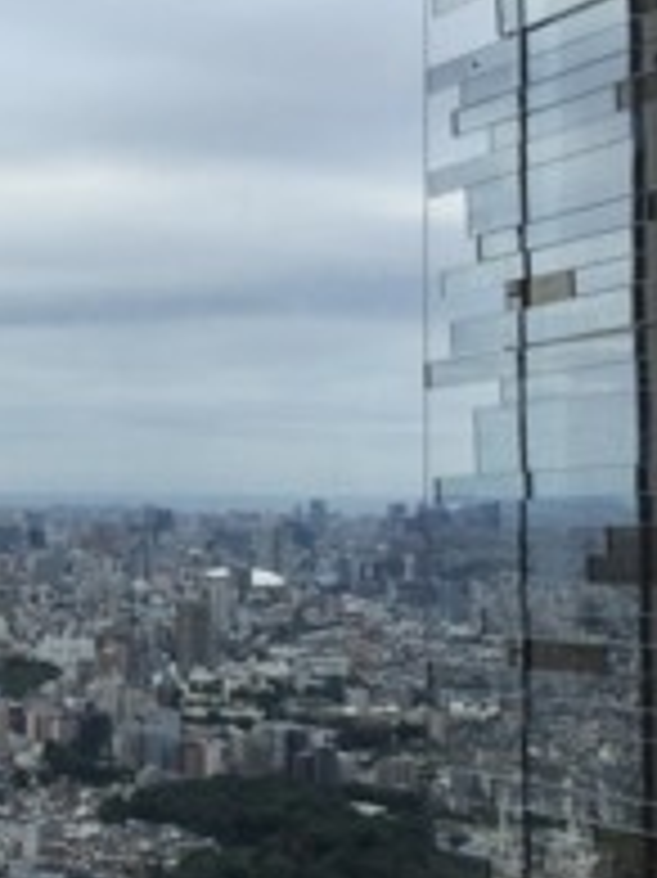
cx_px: -4
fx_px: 1697
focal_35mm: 67
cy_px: 405
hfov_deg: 21.1
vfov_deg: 29.0
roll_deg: -0.5
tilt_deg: +2.5
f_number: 2.2
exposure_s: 1/534
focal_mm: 4.15
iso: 32
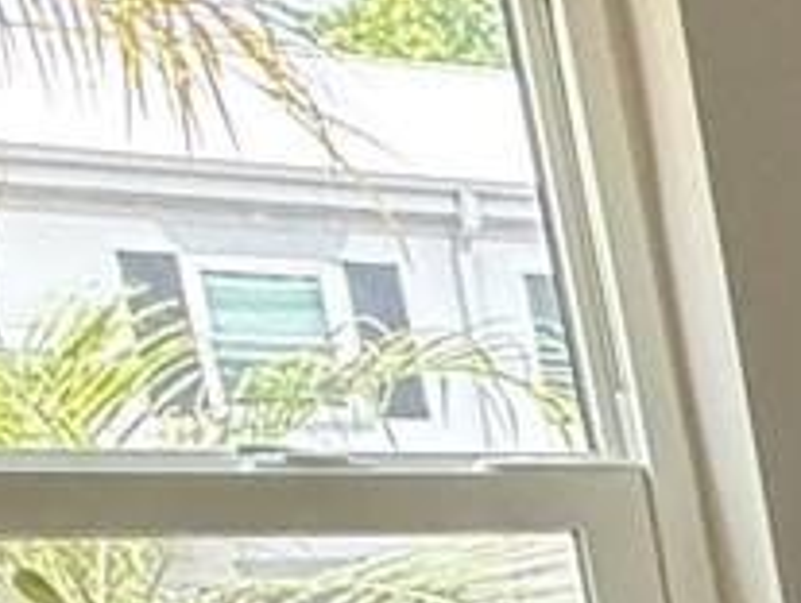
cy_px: 986
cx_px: 2825
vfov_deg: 12.8
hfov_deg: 9.5
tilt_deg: -9.2
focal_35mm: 108
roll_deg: +2.2
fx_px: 2503
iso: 250
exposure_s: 1/99
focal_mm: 2.22
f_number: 2.2
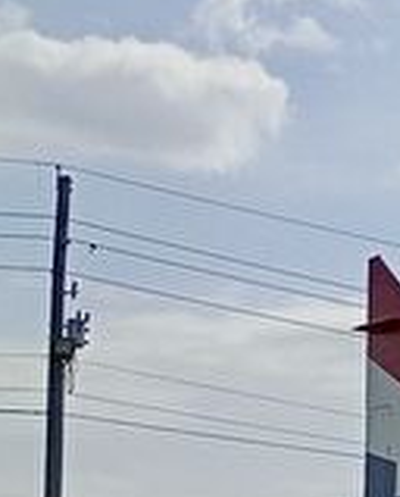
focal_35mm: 142
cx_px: 984
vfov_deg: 13.3
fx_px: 2093
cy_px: 556
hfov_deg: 9.6
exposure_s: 1/3460
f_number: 1.8
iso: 106
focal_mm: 4.27
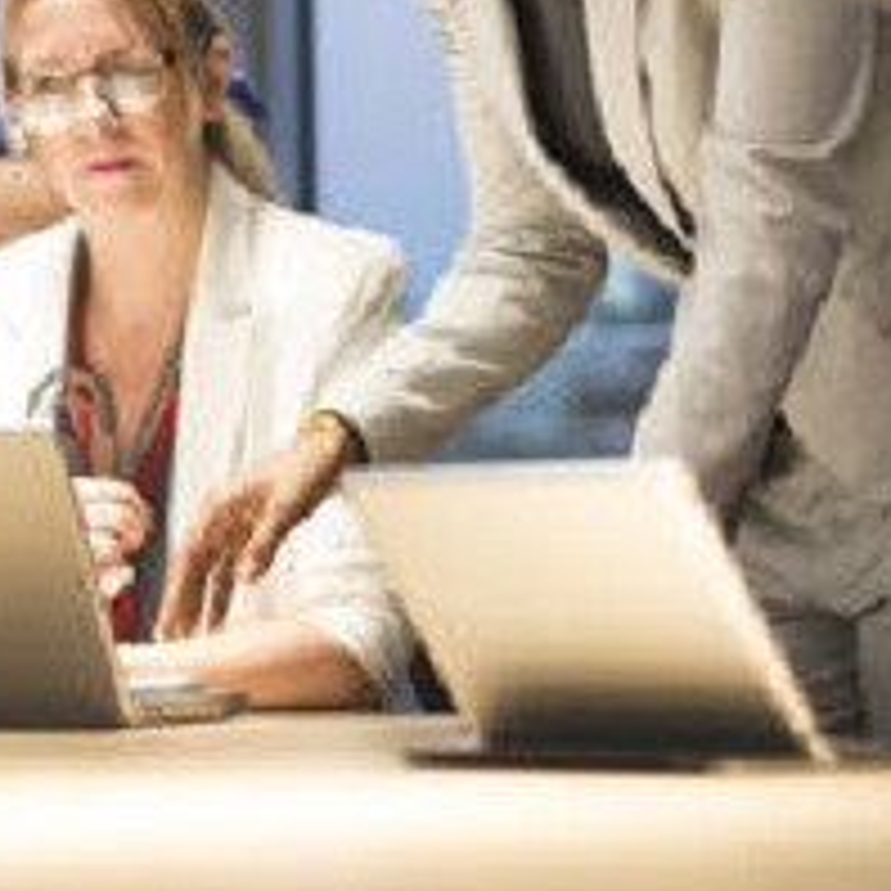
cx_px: -63
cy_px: 209
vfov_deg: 10.1
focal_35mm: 172
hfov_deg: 10.1
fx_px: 5009
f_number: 2
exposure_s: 1/640
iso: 1250
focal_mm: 50
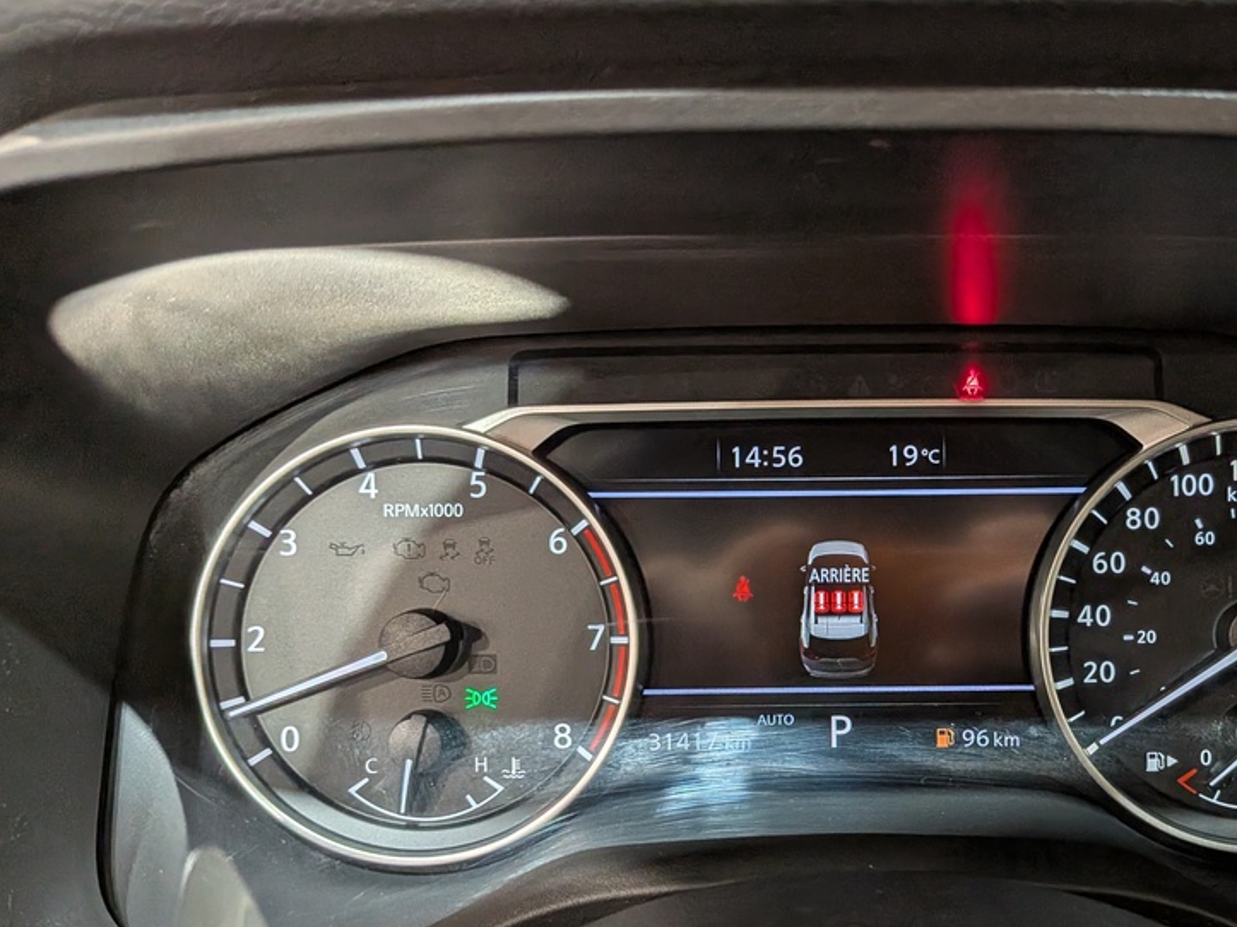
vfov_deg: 41.4
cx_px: 852
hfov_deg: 52.6
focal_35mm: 34
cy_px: 588
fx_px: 1215
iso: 103
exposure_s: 1/120
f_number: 1.7
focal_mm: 4.53
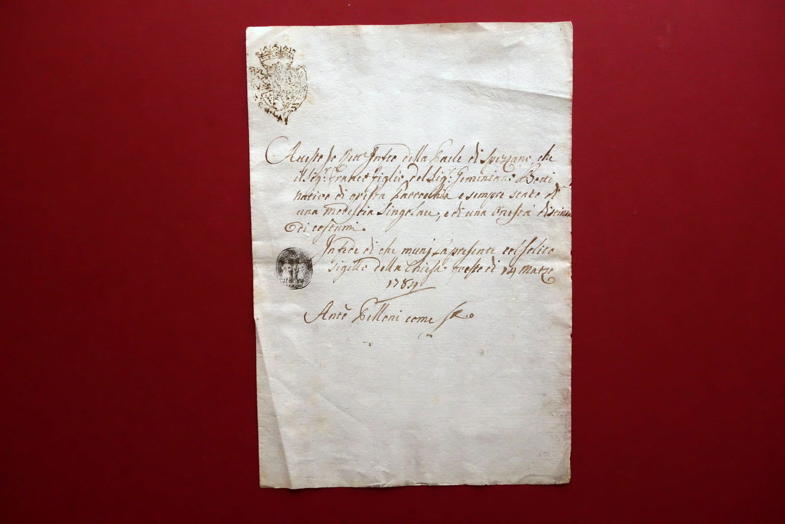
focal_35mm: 28
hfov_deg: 65.5
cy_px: 262
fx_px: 611
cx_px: 392
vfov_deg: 46.4
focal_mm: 10.4
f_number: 5.6
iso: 1600
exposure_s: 1/100
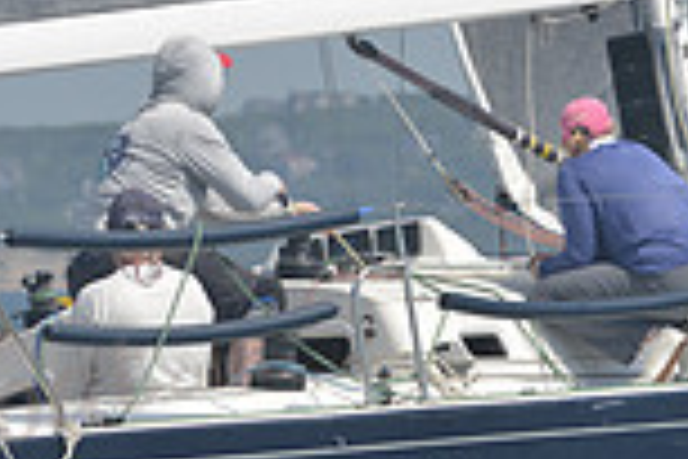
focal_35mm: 758
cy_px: 128
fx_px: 14485
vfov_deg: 1.8
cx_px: 504
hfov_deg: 2.7
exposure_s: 1/1000
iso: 280
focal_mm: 200
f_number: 6.3
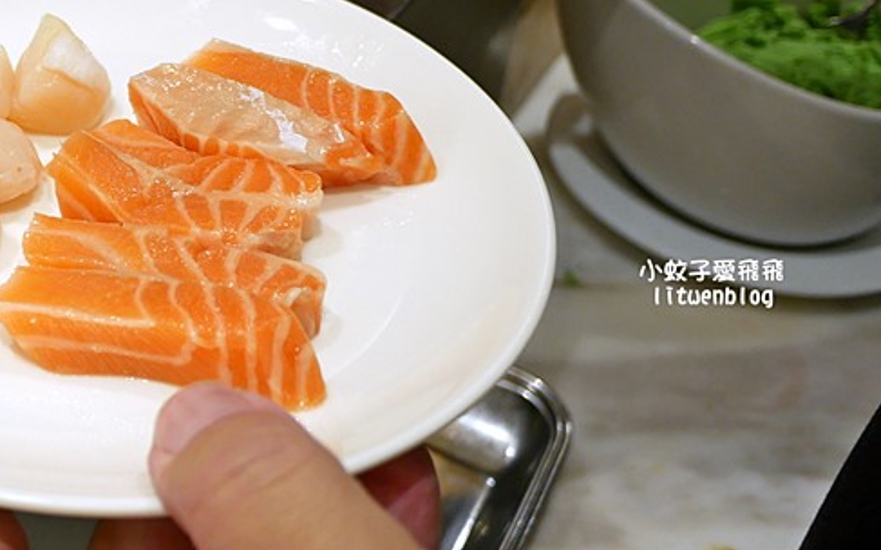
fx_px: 1464
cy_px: 128
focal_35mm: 61
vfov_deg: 21.1
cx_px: -14
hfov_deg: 30.9
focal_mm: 14
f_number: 2.5
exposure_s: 1/100
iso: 200
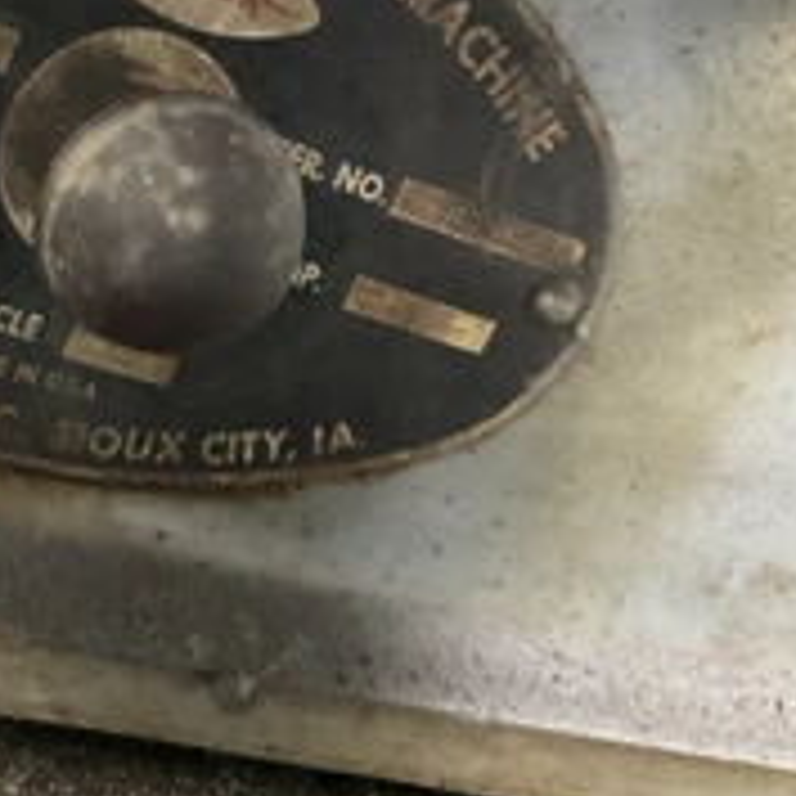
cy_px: 157
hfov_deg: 28.2
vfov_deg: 28.9
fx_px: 1509
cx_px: 49
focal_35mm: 58
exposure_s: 1/20
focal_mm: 3
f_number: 1.8
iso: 500
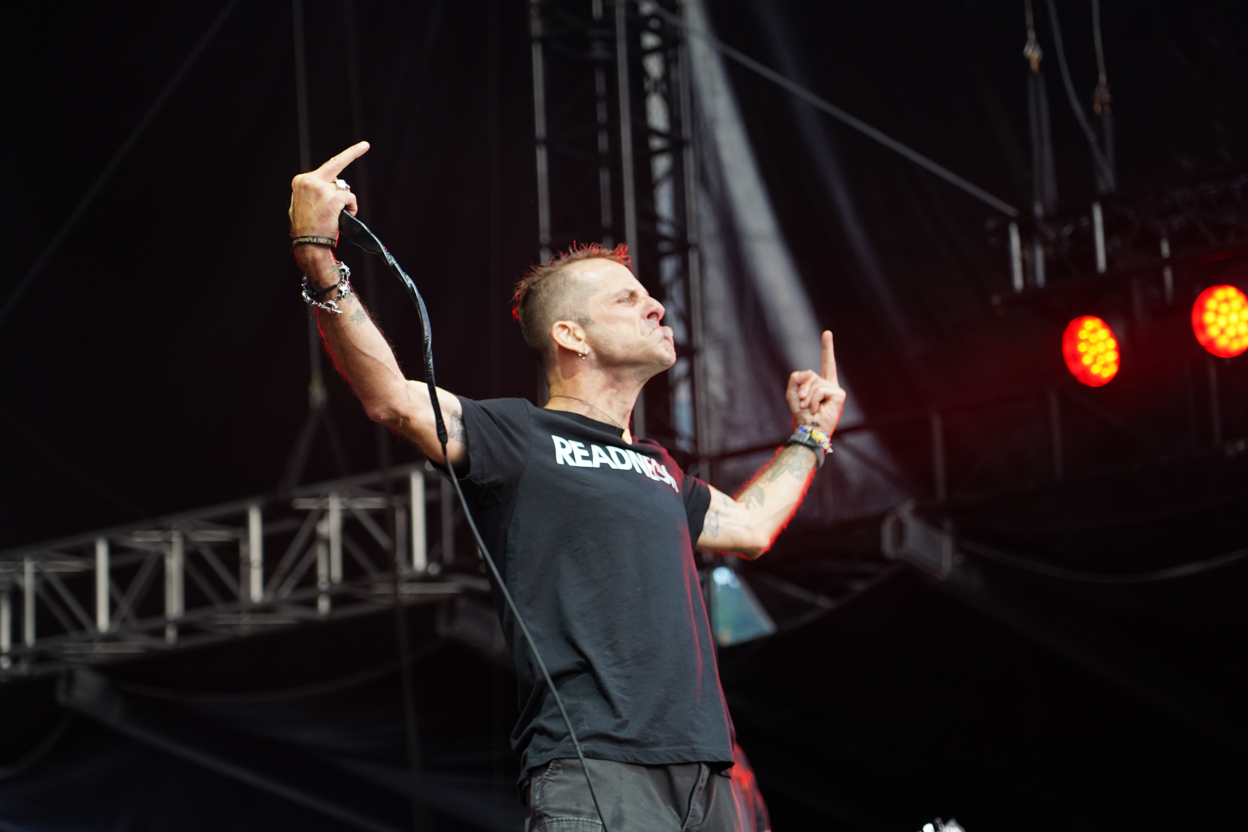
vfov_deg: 13.0
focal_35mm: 105
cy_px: 416
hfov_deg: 19.5
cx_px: 624
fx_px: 3640
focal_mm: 105
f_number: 4
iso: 500
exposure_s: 1/125
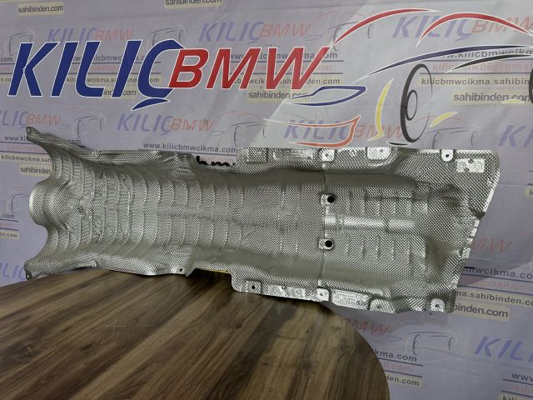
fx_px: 370
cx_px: 266
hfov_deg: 71.6
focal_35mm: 24
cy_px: 200
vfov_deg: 56.8
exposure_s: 1/100
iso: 100
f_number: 1.78
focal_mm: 6.86
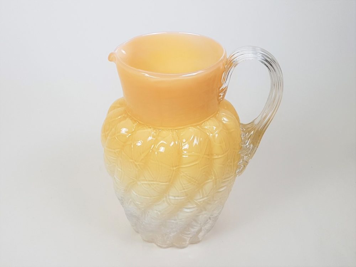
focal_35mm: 26
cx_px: 178
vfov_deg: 53.1
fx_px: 267
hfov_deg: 67.3
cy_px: 134
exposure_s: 1/50
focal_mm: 4.2
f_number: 1.7
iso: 100
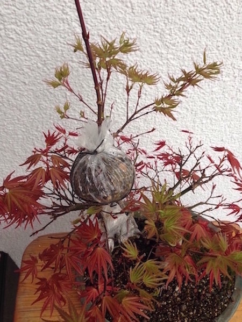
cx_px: 121
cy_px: 161
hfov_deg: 43.0
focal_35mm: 33
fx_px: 307
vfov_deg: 55.3
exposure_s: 1/40
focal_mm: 4.12
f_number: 2.4
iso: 50
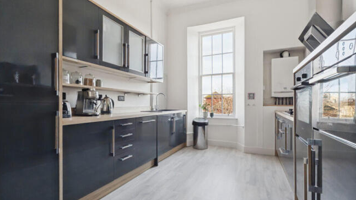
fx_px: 165
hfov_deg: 94.2
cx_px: 178
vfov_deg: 62.3
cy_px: 102
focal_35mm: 18
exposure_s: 1/160
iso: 800
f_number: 7.1
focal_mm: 11
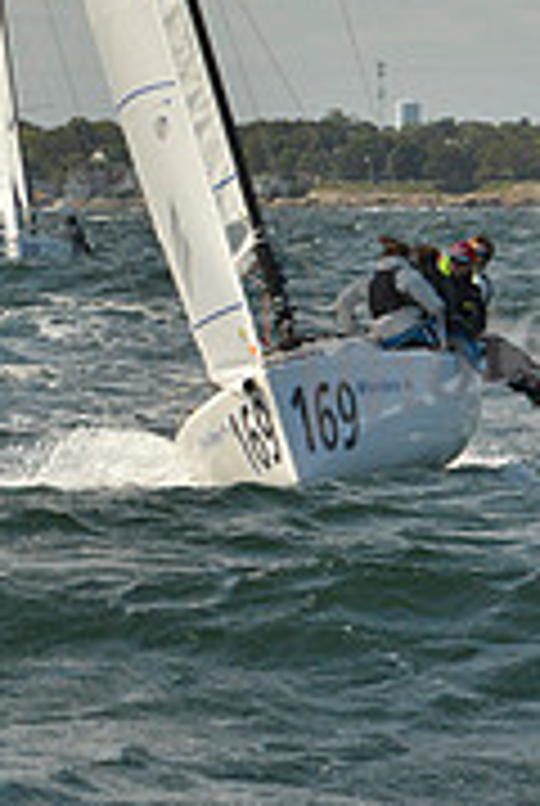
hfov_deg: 5.0
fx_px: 6163
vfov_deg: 7.4
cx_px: 61
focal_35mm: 275
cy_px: -306
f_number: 10
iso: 400
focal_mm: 85
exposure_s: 1/1600
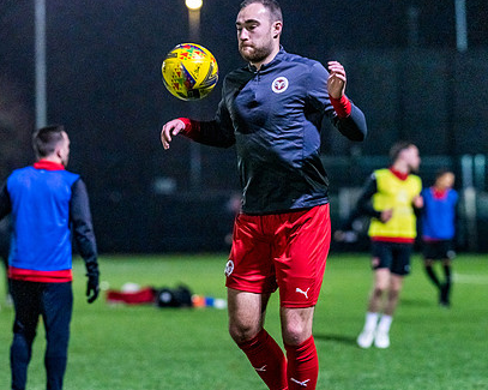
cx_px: 264
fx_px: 3190
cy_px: 249
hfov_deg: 8.7
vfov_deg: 7.0
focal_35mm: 221
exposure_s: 1/1000
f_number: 2.5
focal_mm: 135
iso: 8000
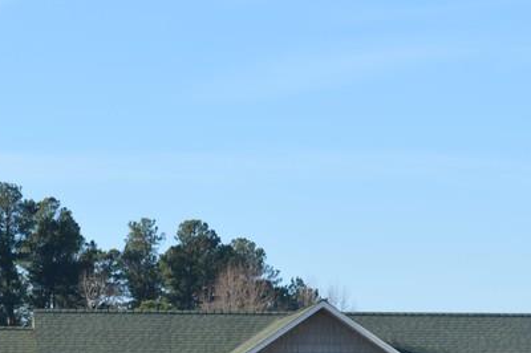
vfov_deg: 10.1
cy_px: 366
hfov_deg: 15.3
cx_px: 214
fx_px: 1979
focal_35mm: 134
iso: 100
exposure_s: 1/200
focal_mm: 35
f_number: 7.1
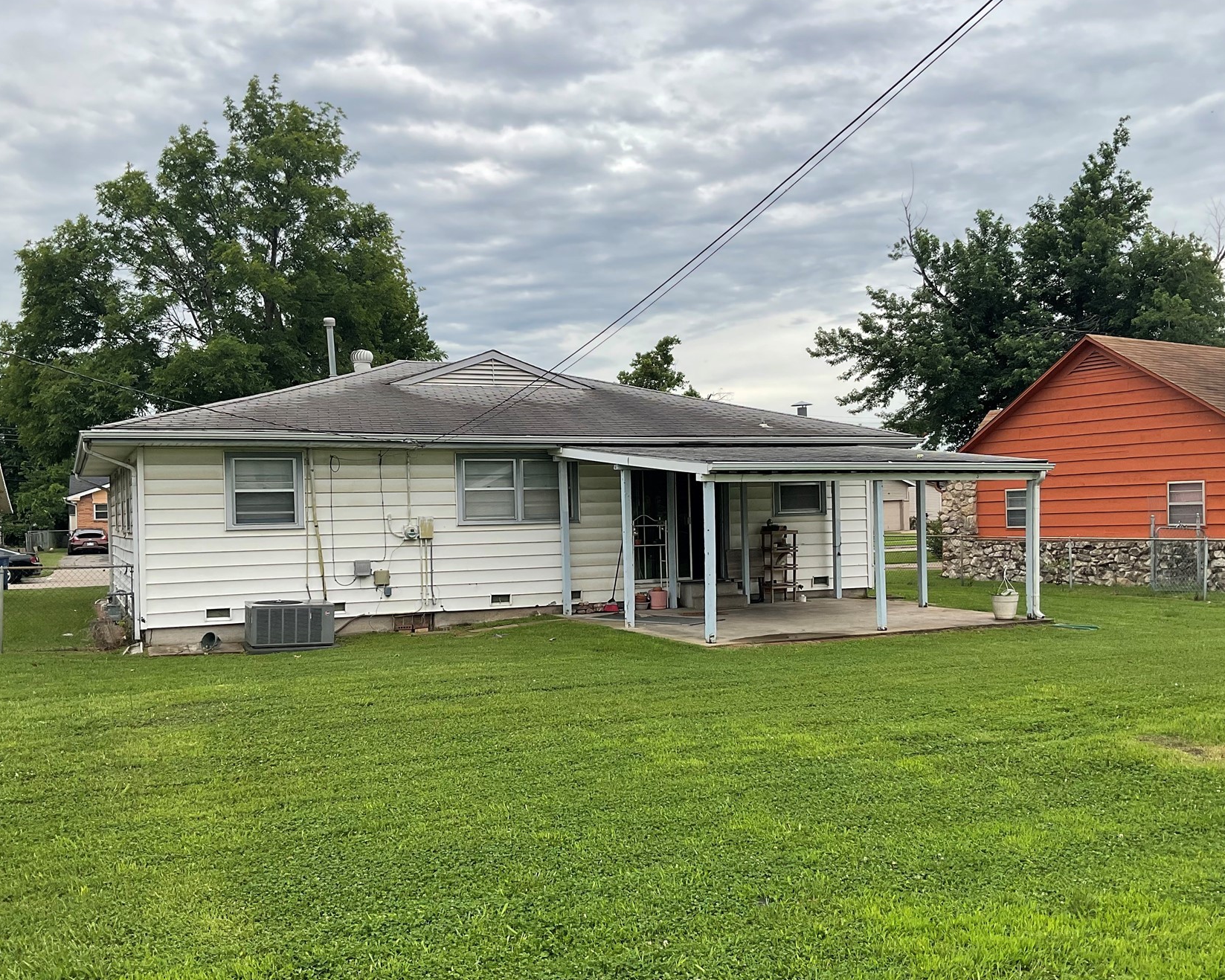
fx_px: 1197
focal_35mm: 33
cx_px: 604
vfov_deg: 44.5
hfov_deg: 54.2
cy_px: 528
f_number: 1.8
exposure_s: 1/1221
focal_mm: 3
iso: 16
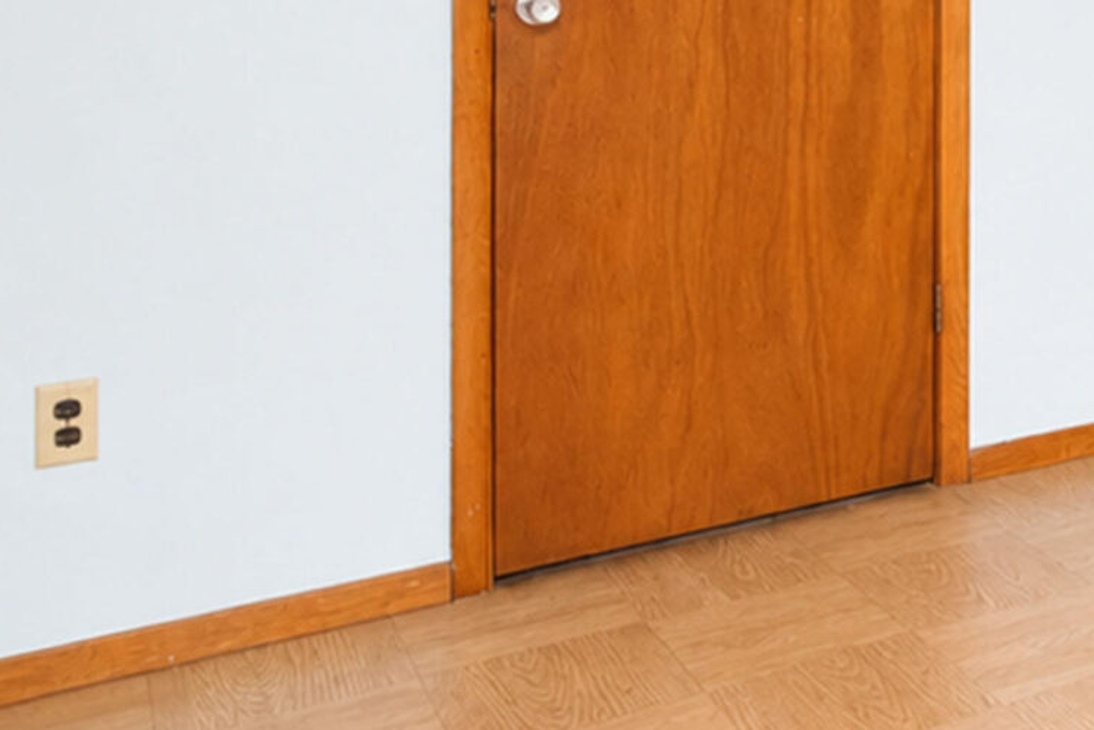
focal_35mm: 55
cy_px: -109
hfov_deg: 30.0
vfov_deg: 22.9
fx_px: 1672
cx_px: 1370
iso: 64
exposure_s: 1/20
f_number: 4
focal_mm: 16
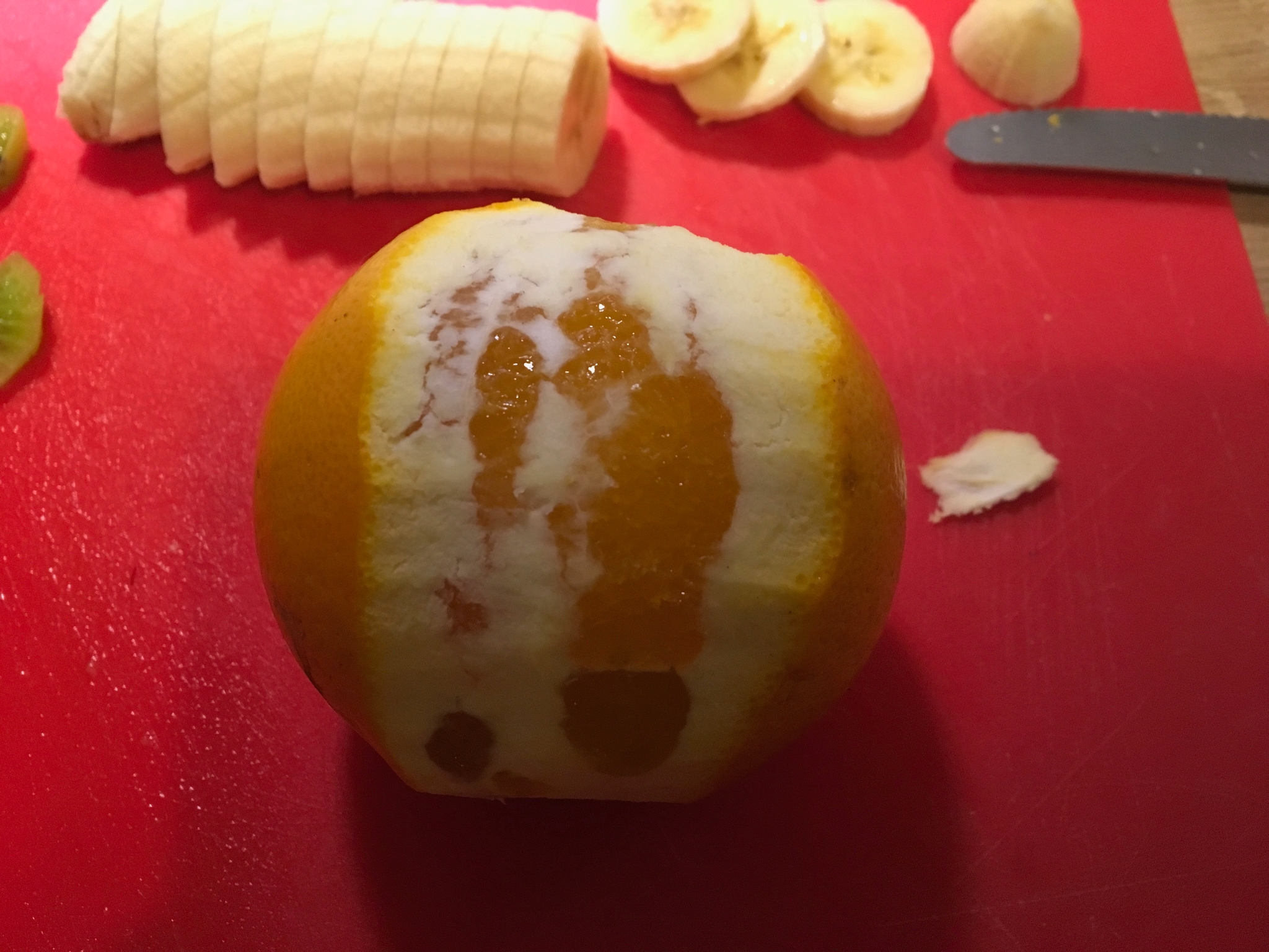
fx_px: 1063
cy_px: 476
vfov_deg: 48.2
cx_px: 634
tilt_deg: -63.5
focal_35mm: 29
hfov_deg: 61.7
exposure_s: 1/20
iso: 200
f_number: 2.2
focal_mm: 4.15
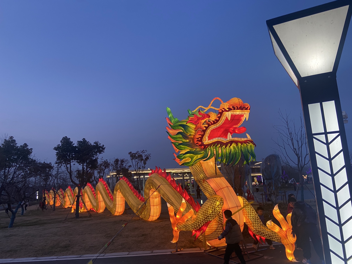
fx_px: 264
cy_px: 132
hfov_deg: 67.3
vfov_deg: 53.1
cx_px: 176
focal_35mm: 26
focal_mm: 4.25
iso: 125
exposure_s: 1/50
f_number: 1.8
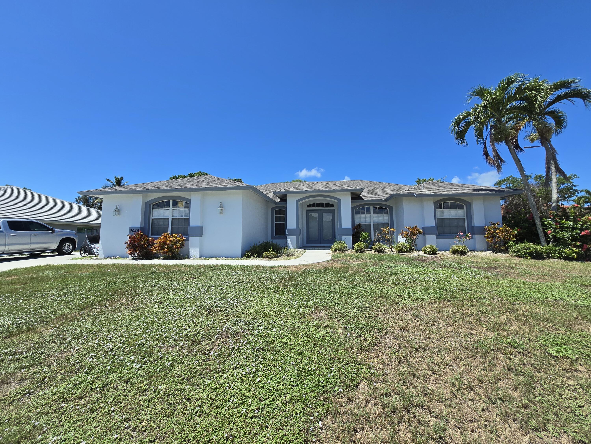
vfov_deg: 89.9
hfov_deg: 106.2
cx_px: 296
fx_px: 222
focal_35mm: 13
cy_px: 222
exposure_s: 1/2679
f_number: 2.2
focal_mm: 2.2
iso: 50
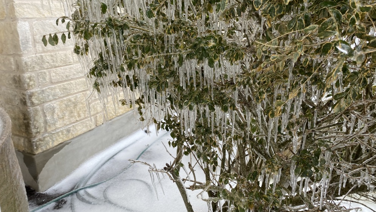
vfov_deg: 39.9
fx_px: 289
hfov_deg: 66.1
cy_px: 78
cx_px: 187
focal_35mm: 29
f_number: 1.8
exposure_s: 1/544
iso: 32
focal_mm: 4.25
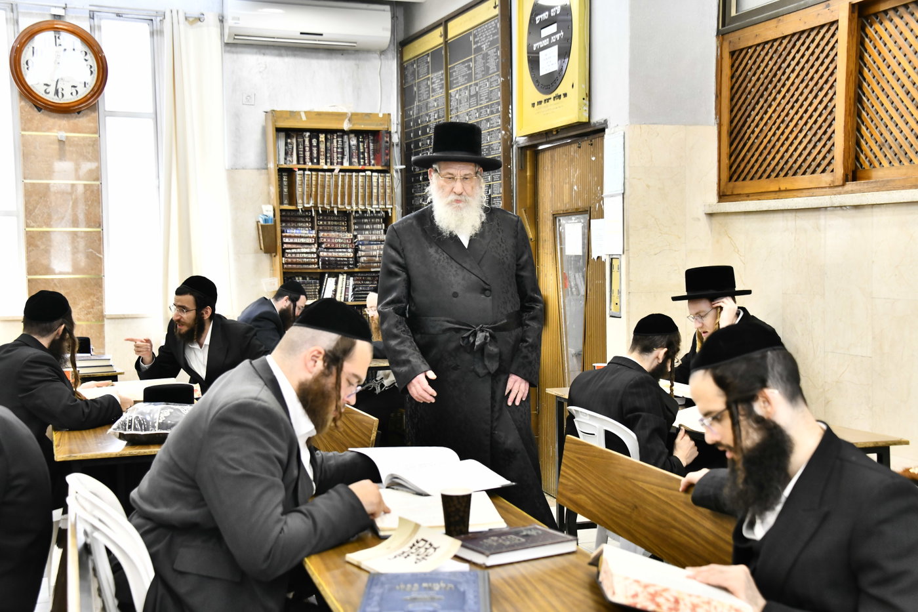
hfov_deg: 41.1
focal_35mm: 48
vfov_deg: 28.1
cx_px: 459
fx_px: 1224
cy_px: 306
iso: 1600
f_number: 5
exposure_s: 1/160
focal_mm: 48
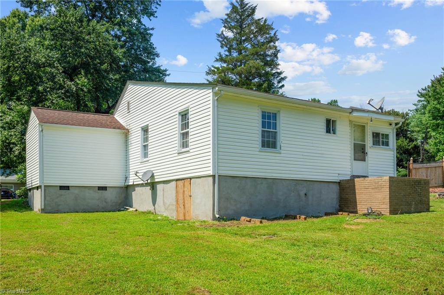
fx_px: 431
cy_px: 148
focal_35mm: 35
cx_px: 222
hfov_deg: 54.5
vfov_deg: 37.8
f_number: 9
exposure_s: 1/250
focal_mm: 35
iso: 125
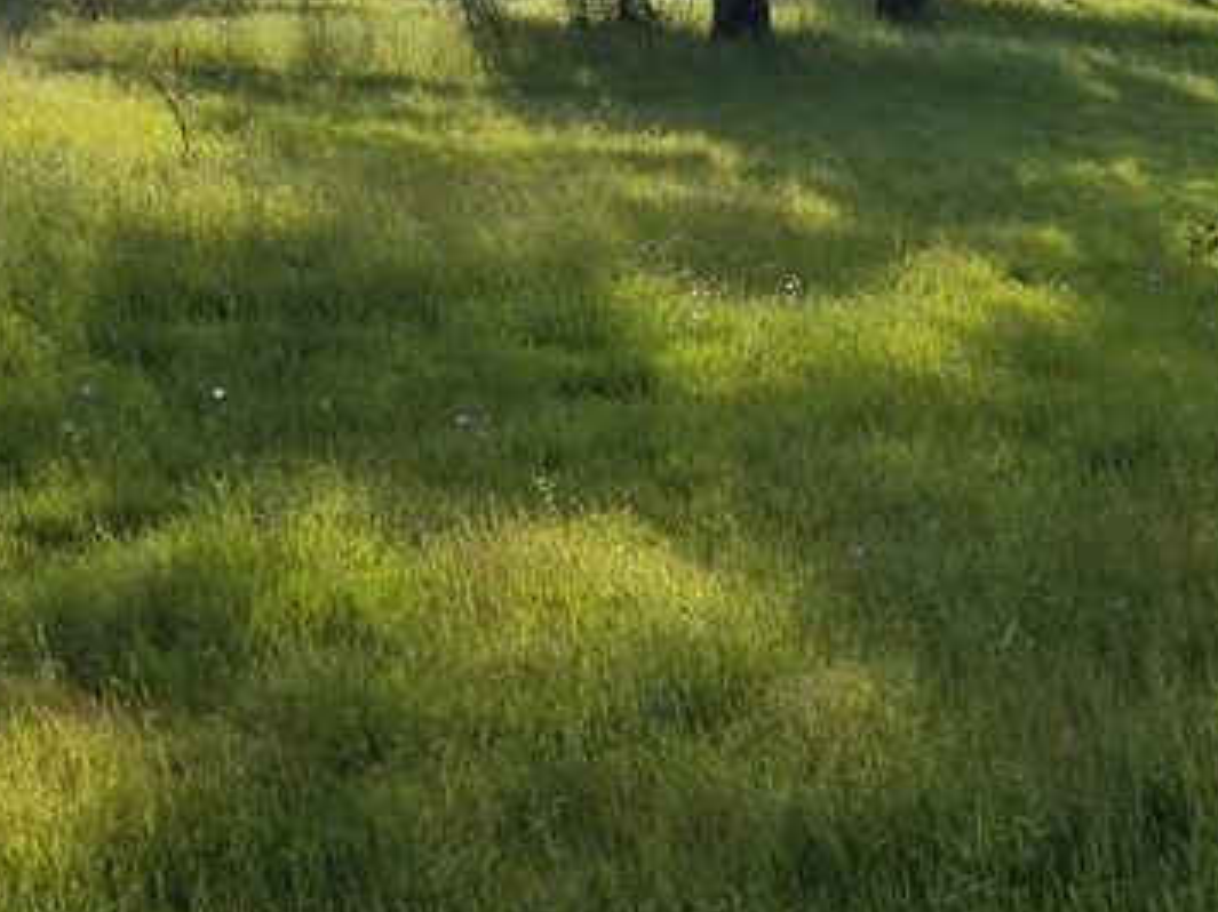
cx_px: 1379
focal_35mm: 75
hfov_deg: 24.1
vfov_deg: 19.4
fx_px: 2638
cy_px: 158
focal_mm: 4.25
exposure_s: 1/1648
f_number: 1.7
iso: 50
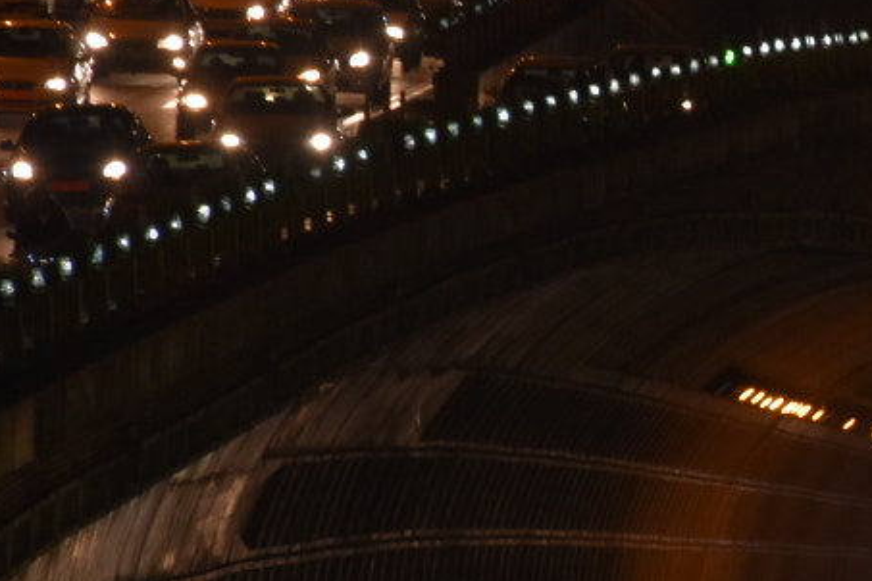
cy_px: 273
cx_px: 1272
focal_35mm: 563
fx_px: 13631
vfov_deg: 2.4
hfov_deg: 3.7
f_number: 7.1
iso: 450
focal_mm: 105
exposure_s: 1/30
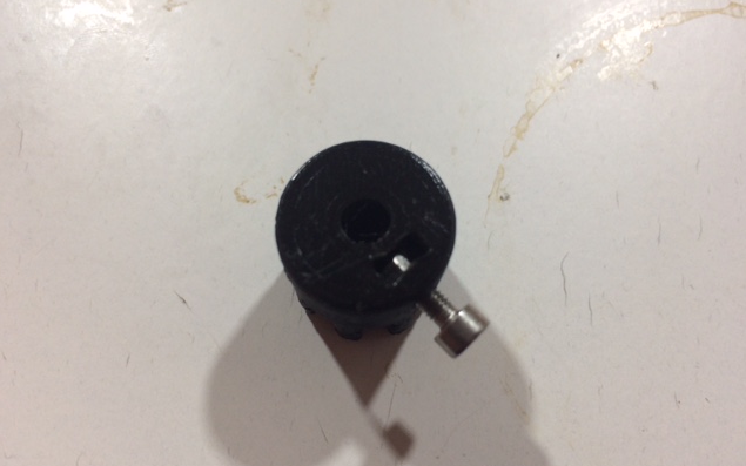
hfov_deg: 61.2
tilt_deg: -75.7
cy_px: 258
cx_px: 375
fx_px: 630
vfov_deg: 40.6
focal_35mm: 31
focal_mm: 4.15
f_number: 2.2
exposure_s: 1/100
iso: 64
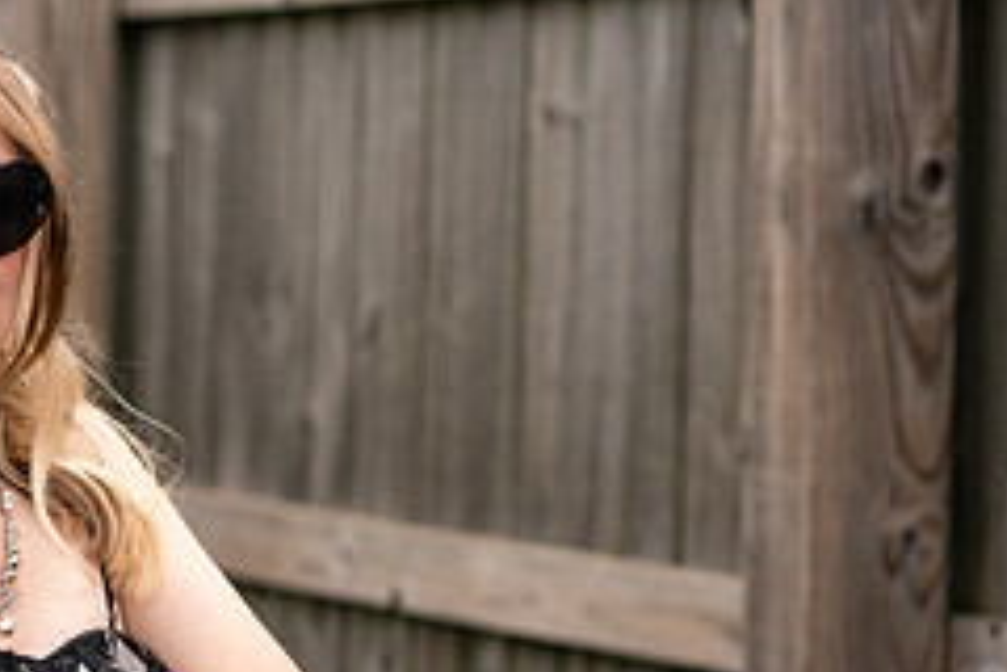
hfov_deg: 9.9
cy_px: 426
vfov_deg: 6.7
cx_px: -109
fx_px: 5734
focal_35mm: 205
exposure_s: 1/1000
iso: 400
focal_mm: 85
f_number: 3.5
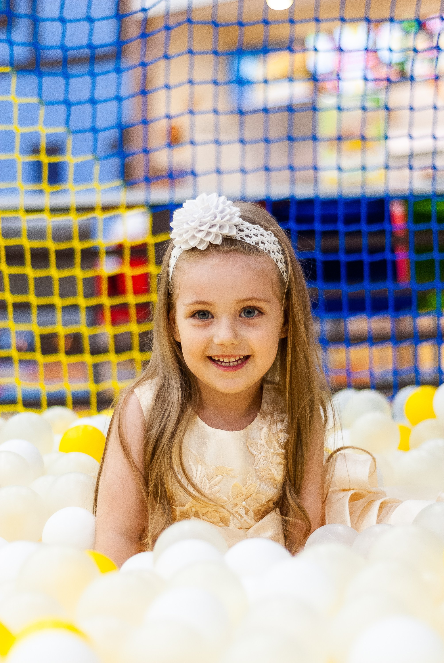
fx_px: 1384
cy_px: 332
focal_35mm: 75
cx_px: 222
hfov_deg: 18.2
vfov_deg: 27.0
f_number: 1.8
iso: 250
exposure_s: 1/125
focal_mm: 50
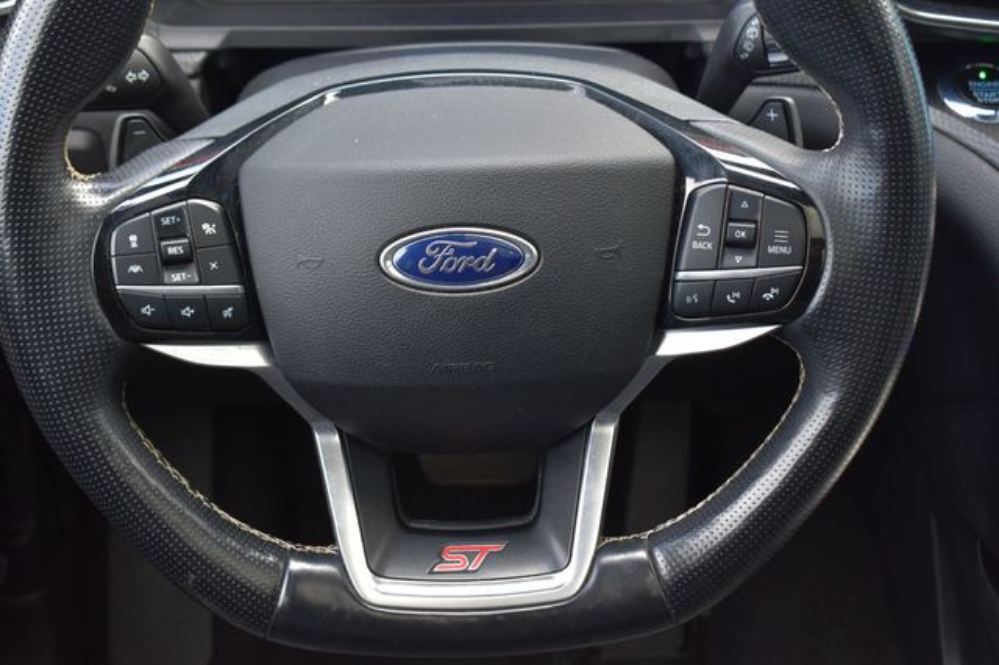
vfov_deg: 21.5
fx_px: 1747
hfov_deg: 31.9
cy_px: 332
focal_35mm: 63
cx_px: 500
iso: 400
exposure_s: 1/20
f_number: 6.3
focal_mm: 42
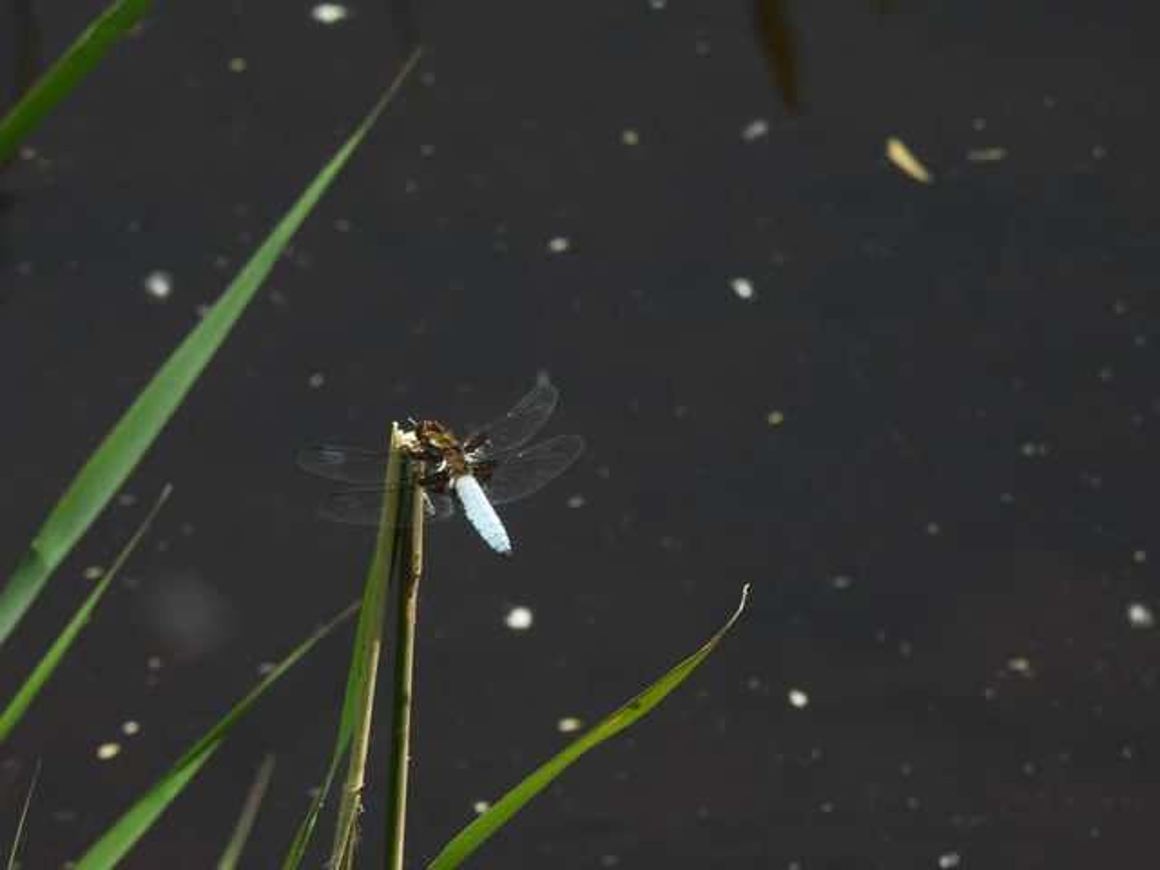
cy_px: 435
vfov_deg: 1.9
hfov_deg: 2.5
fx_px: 26808
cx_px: 580
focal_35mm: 800
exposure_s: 1/250
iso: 100
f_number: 6.3
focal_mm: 143
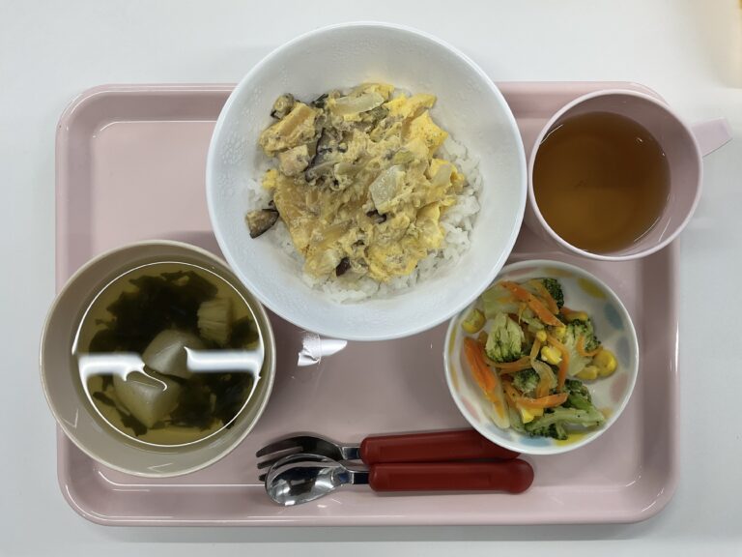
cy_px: 278
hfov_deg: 61.7
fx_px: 622
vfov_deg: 48.2
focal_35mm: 29
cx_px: 371
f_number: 1.8
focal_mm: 3
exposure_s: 1/100
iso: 32
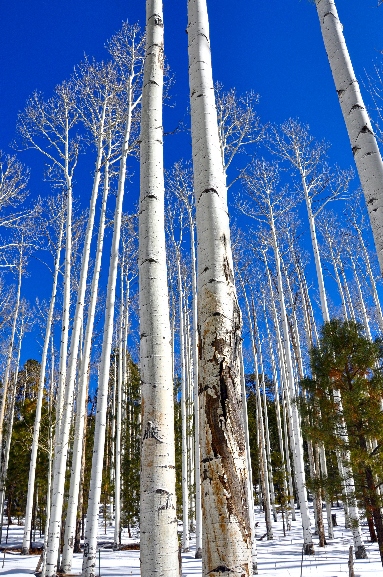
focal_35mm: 29
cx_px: 199
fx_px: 464
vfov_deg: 63.7
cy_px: 291
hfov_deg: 44.9
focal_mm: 18
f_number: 11
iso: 200
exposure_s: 1/400
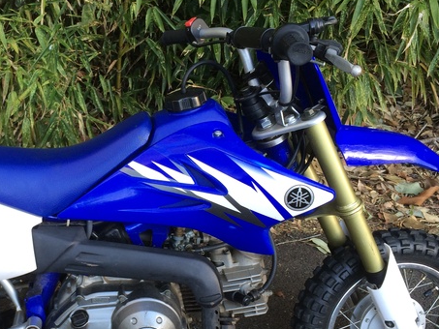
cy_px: 198
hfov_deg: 35.5
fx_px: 672
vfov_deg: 27.5
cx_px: 119
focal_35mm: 53
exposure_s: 1/60
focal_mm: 4.12
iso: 40
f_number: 2.2
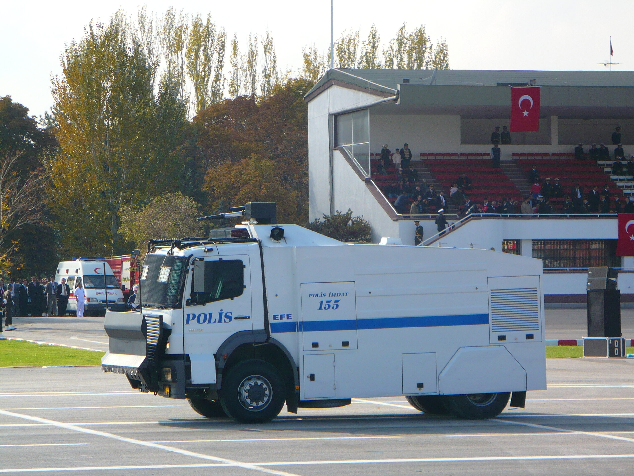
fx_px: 3297
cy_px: 238
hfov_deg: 11.0
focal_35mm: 180
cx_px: 317
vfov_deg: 8.2
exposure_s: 1/500
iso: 100
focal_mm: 29.6
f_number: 4.2
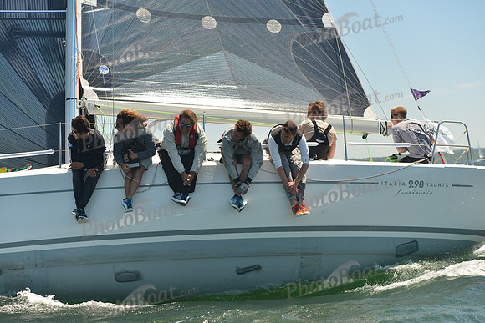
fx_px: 1374
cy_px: 162
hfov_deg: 20.0
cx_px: 242
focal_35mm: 102
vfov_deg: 13.4
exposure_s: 1/800
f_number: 4
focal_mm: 102
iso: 400
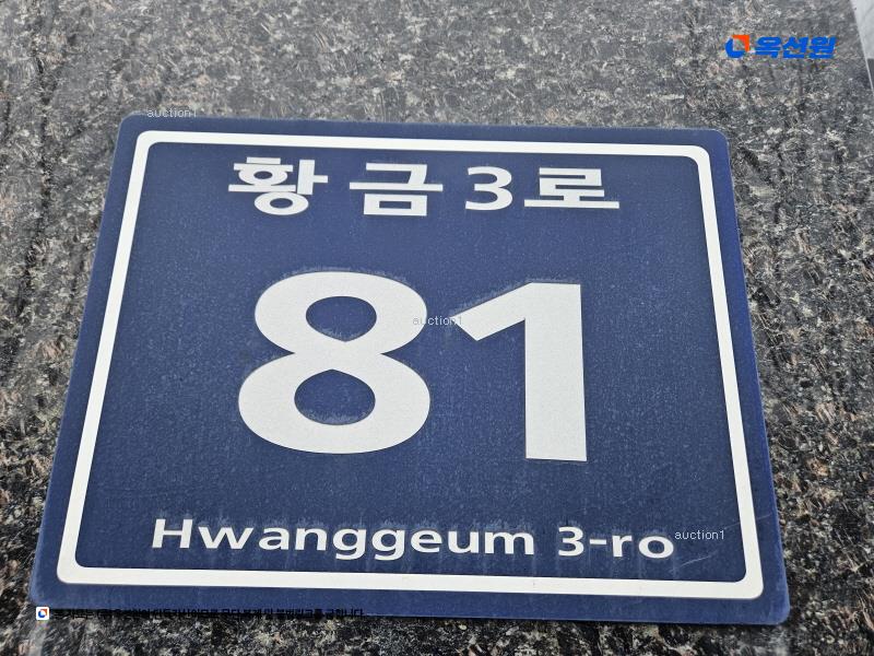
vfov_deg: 58.9
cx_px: 437
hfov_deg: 73.9
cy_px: 328
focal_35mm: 23
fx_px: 581
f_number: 1.8
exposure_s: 1/243
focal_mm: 5.4
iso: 32
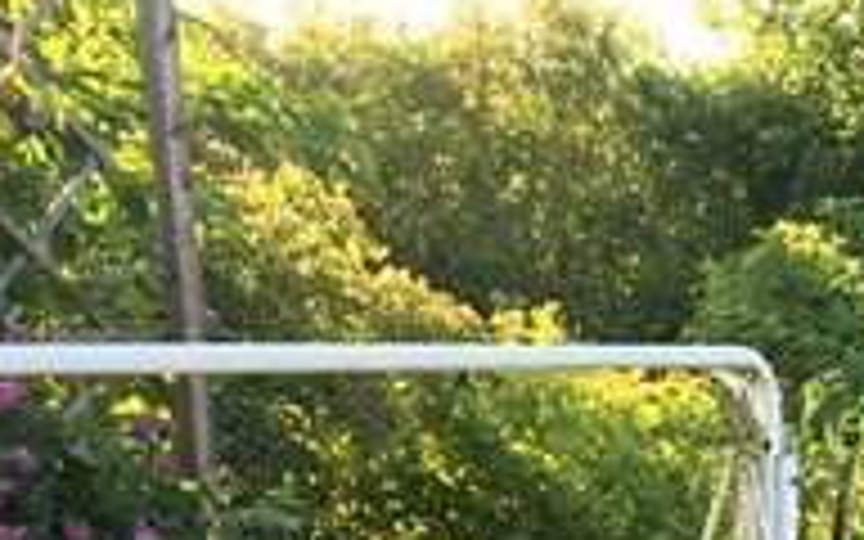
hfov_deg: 20.0
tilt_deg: -20.1
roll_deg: -2.9
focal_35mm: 97
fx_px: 2284
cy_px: 972
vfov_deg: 12.3
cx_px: 1064
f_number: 2.2
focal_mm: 4.15
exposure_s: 1/113
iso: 25
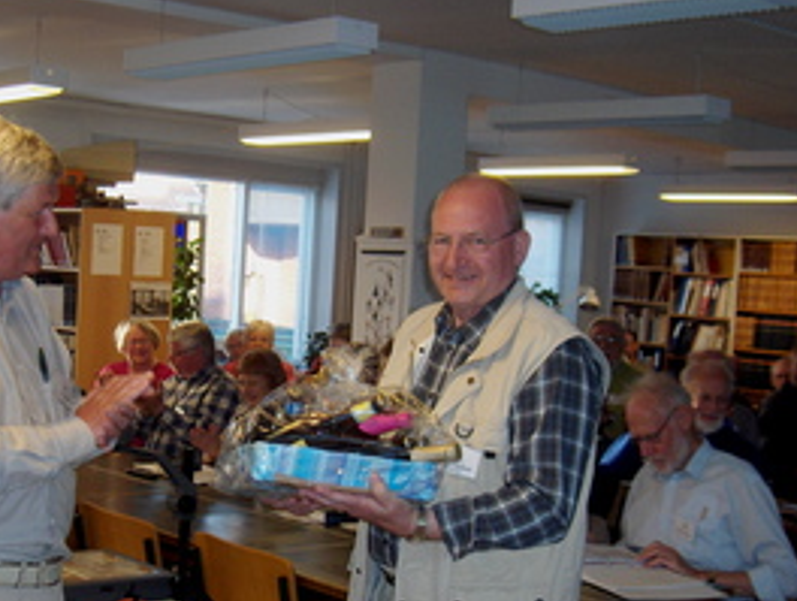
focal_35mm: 59
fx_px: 1361
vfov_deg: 24.8
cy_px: 388
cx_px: 245
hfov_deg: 32.3
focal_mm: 8
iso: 168
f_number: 2.8
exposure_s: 1/60
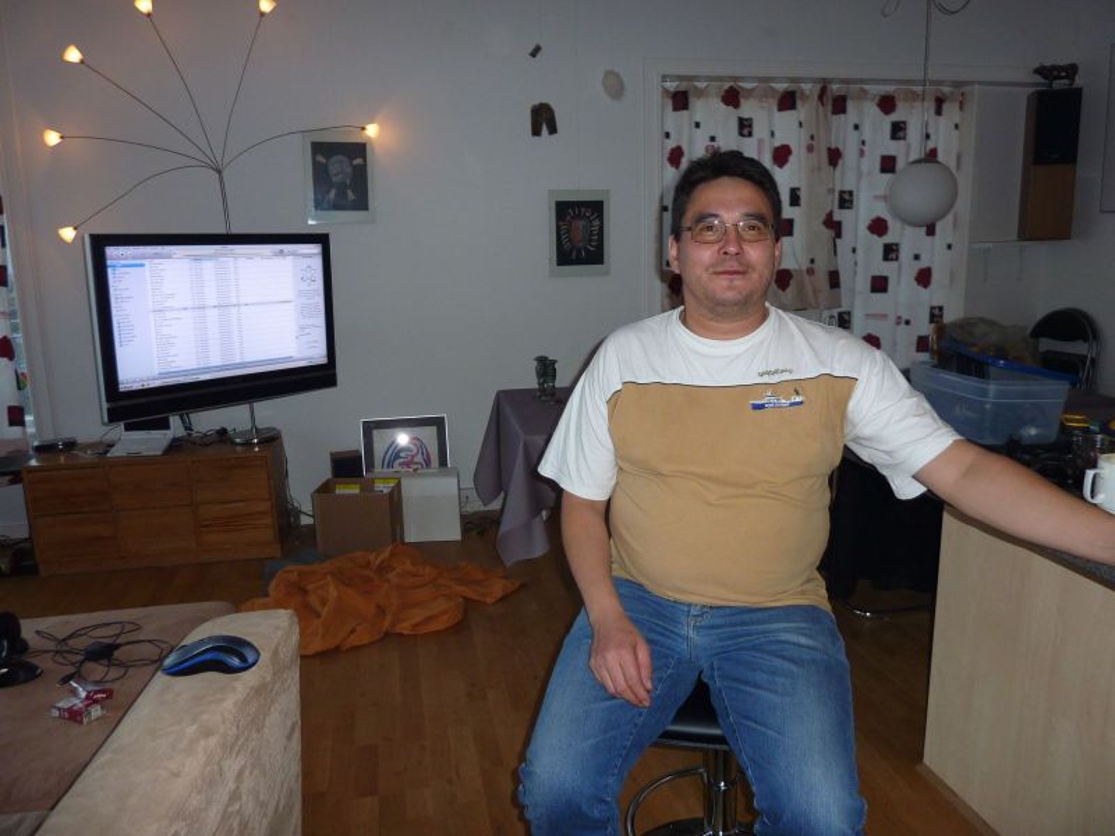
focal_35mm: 25
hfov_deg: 69.4
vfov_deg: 54.9
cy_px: 418
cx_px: 558
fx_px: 805
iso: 100
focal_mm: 4.1
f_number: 3.3
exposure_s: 1/30
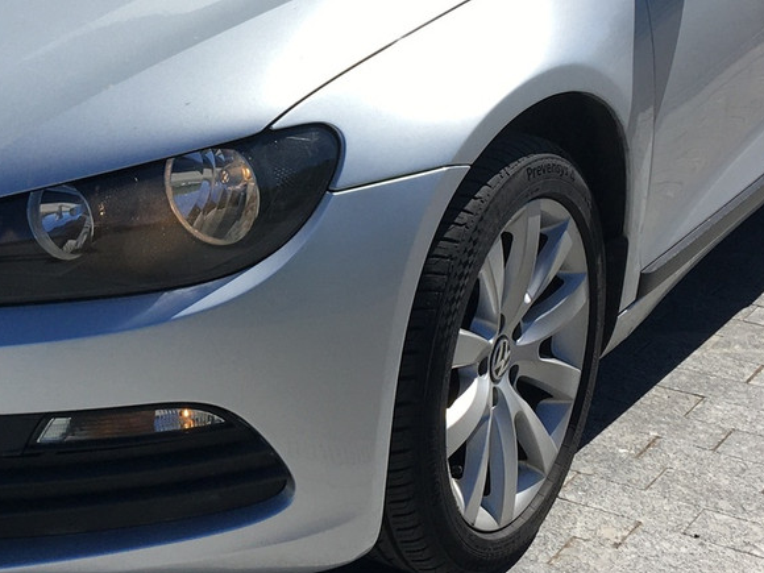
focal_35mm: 80
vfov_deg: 18.2
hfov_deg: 24.2
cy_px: 105
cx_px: 203
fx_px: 1766
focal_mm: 4.15
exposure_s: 1/2024
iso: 25
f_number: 2.2
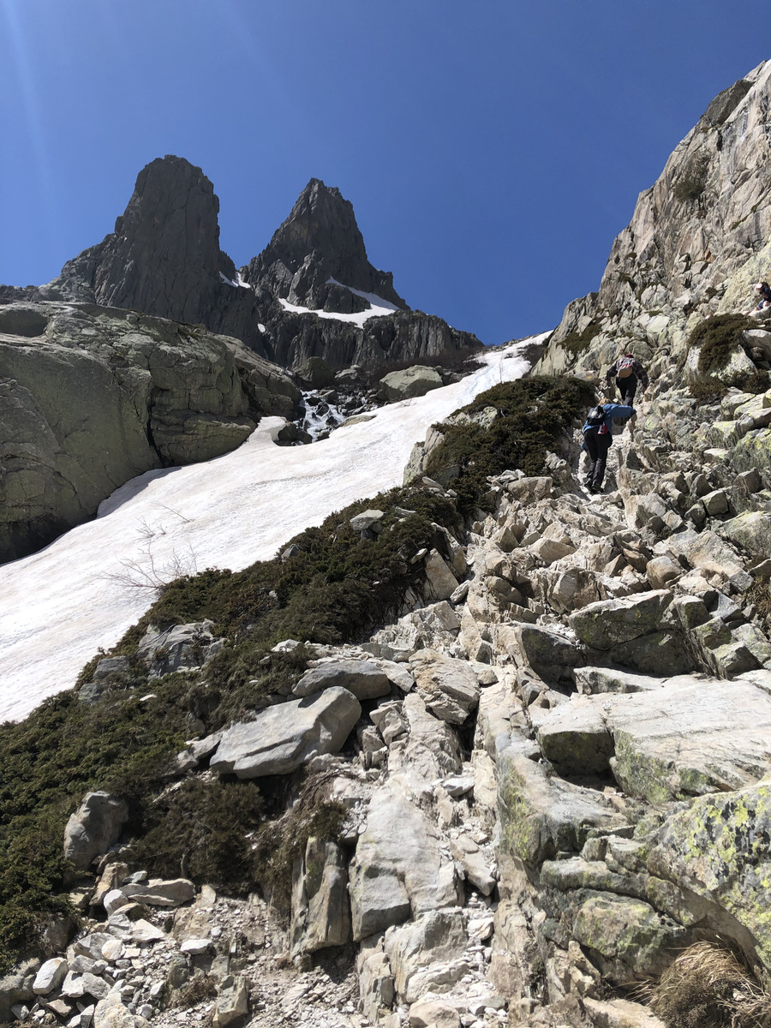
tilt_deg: +18.6
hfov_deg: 49.7
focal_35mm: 28
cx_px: 386
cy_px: 514
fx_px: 832
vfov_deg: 63.4
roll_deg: -5.5
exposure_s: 1/3003
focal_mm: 4
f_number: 1.8
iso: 20
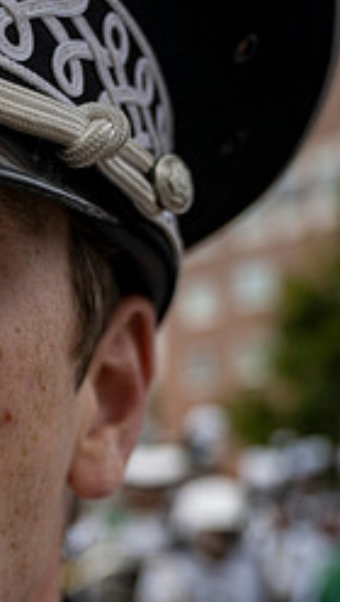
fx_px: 1135
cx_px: -238
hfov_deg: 15.1
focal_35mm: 71
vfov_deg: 29.3
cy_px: 448
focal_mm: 29
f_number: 4
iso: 100
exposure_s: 1/1000
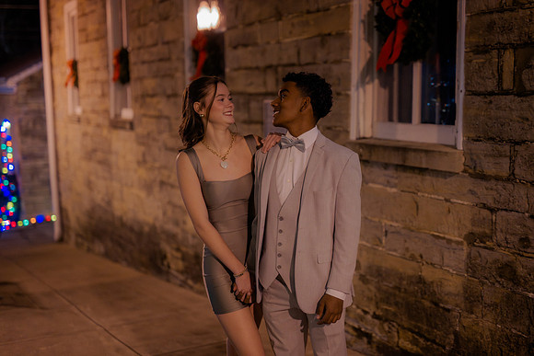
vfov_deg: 27.0
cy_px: 178
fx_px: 742
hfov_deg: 39.6
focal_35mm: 50
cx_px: 267
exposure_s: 1/200
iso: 2500
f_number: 1.4
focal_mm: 50
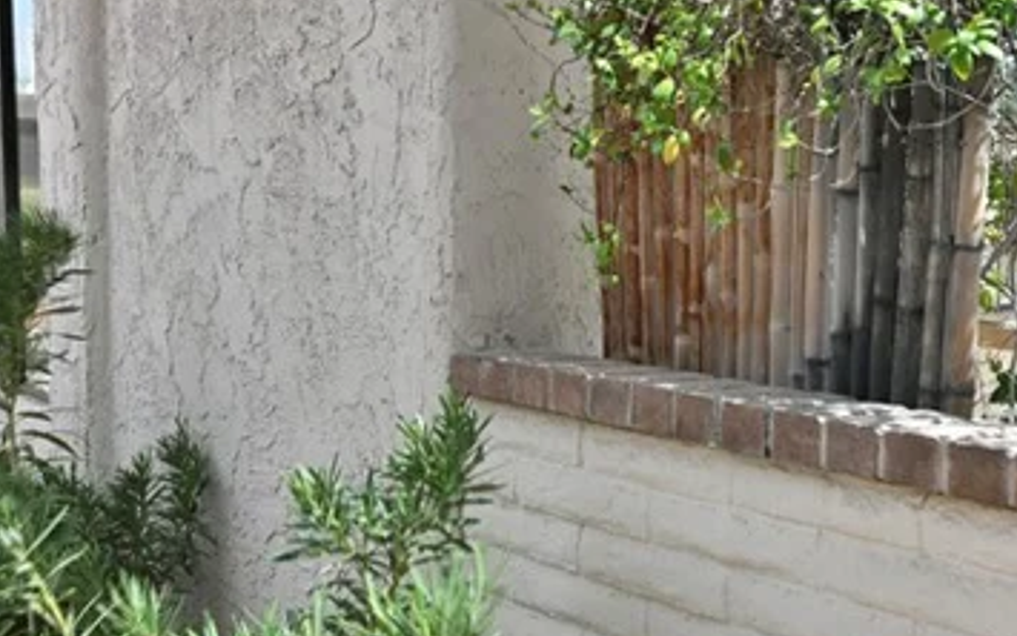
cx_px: 882
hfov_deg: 37.1
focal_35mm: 51
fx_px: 1427
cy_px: 259
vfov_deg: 25.1
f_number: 14
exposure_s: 1/60
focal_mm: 17.5
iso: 100
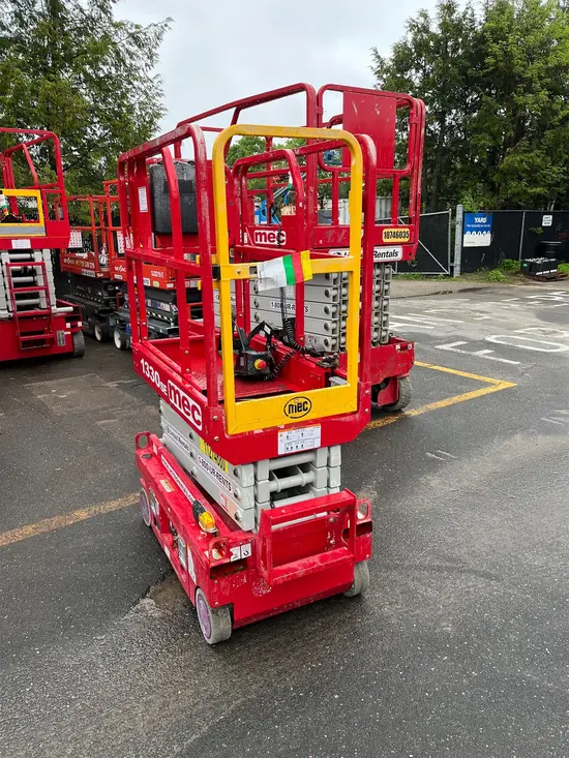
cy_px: 379
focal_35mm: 26
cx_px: 284
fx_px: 570
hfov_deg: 53.1
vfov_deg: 67.3
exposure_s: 1/122
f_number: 1.6
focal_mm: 5.1
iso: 80
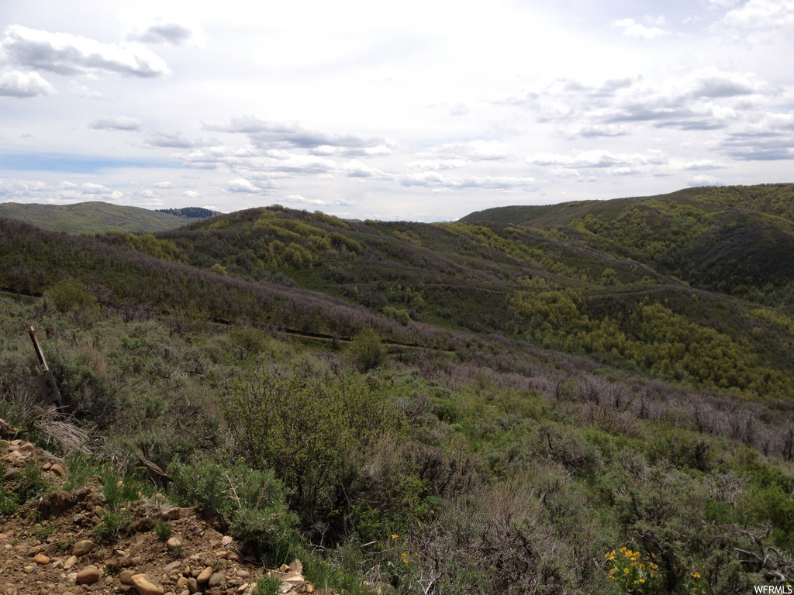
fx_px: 803
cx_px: 397
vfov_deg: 40.7
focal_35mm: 35
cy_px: 298
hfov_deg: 52.6
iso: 50
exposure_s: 1/2045
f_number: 2.4
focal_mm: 4.28
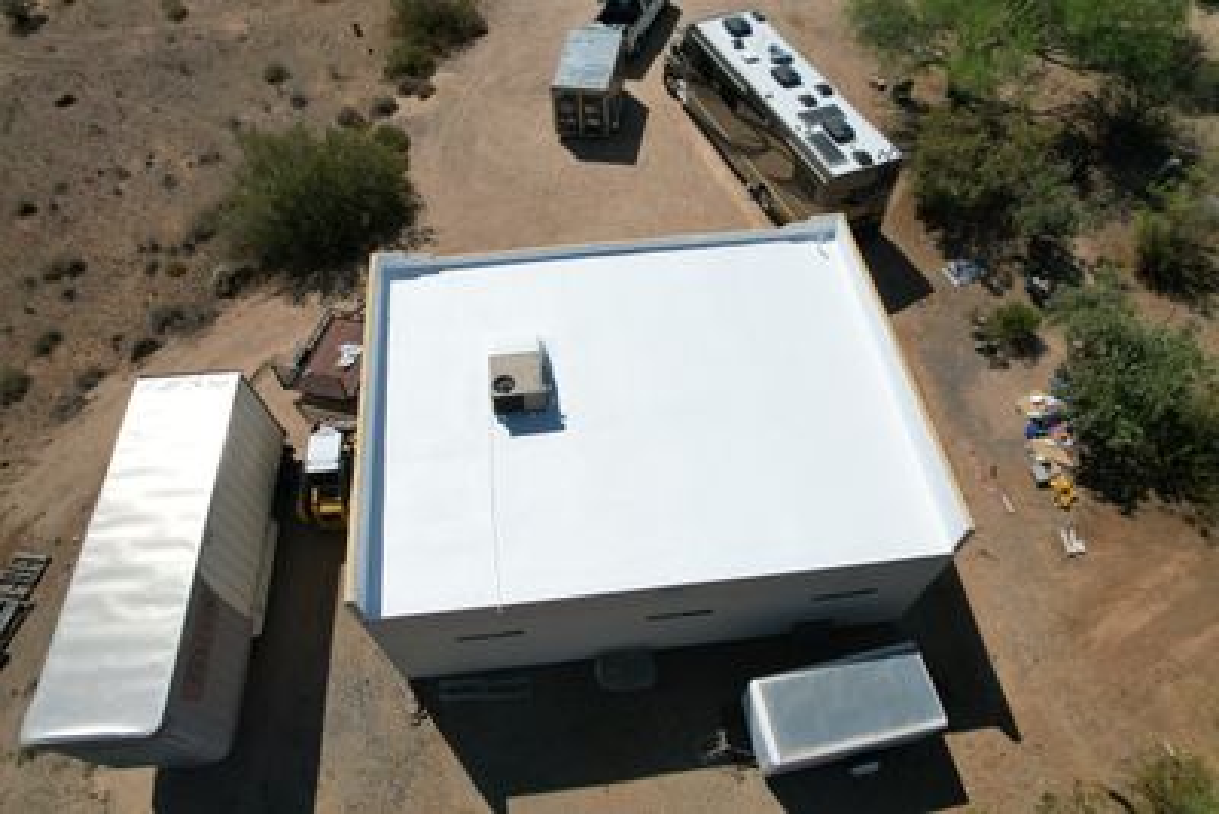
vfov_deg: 57.3
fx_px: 745
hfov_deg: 78.6
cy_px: 407
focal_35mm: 22
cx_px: 610
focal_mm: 8.38
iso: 110
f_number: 2.8
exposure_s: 1/5000
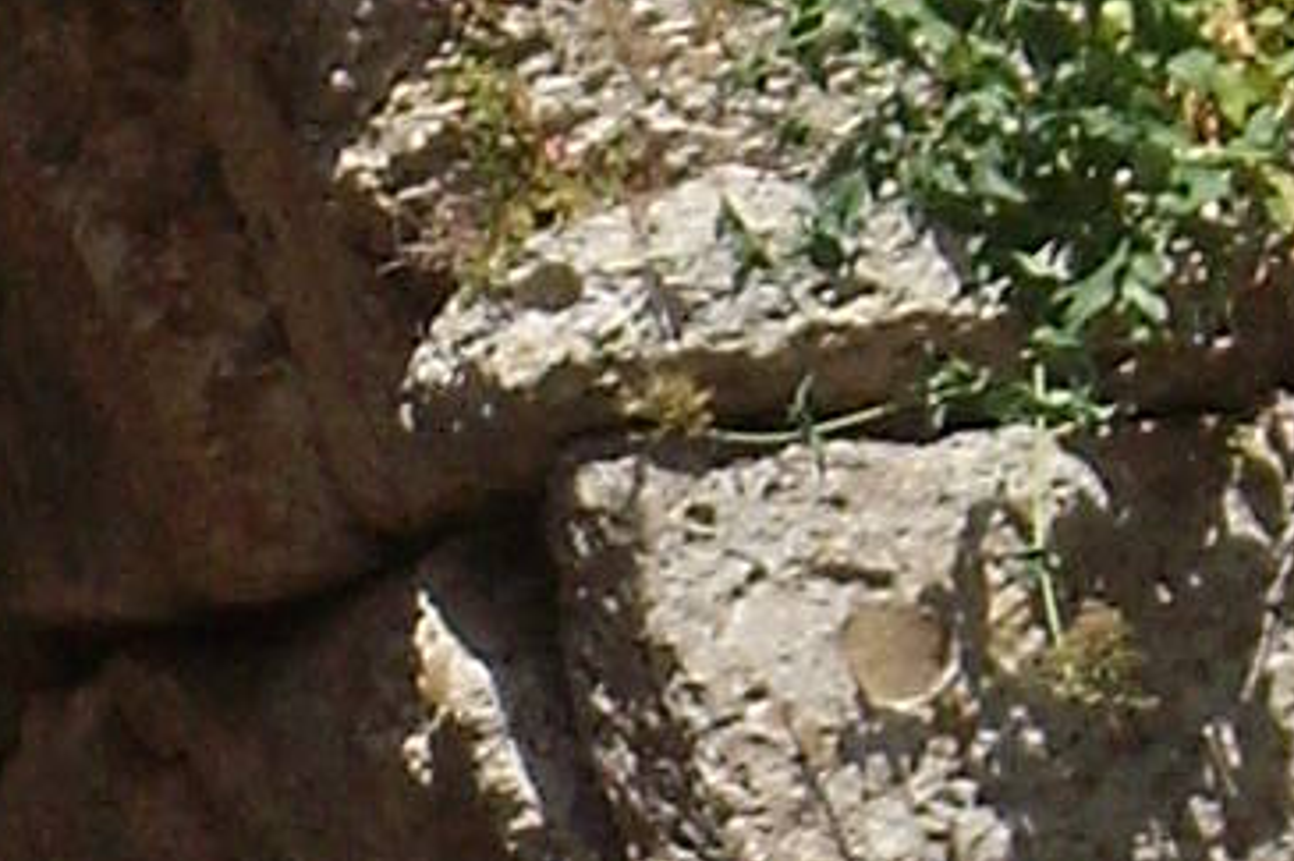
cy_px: 1368
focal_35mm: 305
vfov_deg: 4.5
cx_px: 92
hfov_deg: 6.7
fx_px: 10958
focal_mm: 6.4
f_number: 5.7
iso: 64
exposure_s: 1/400
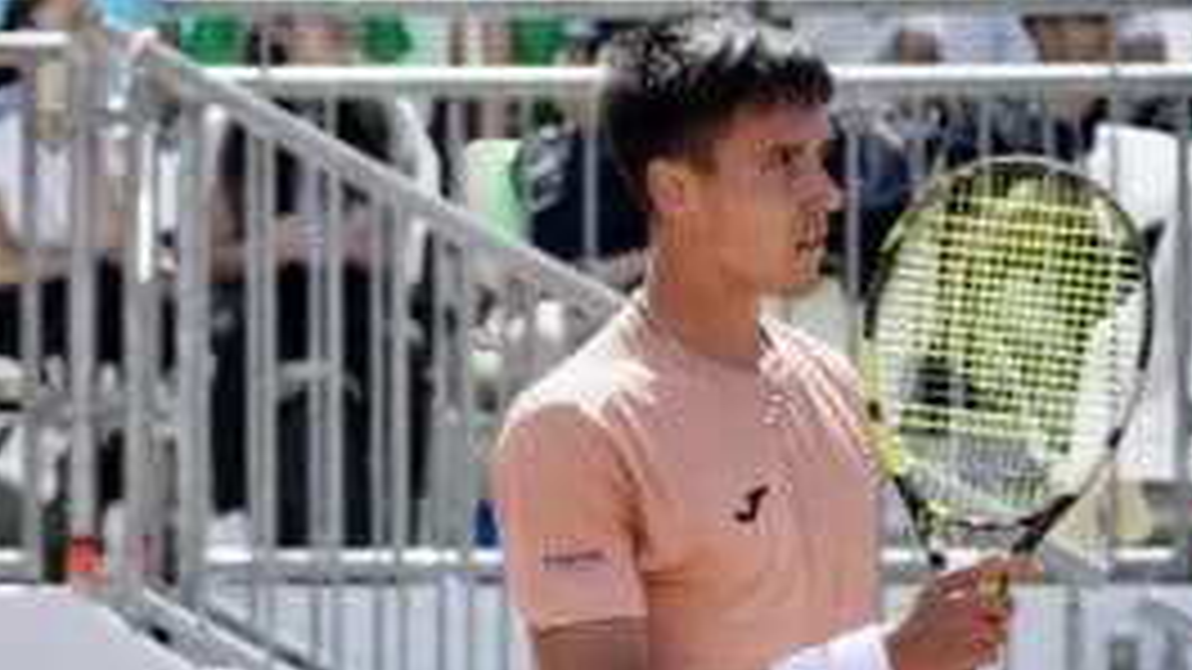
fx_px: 8565
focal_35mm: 271
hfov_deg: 8.0
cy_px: 625
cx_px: 765
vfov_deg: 4.5
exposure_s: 1/2000
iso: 640
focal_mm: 163
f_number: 6.3
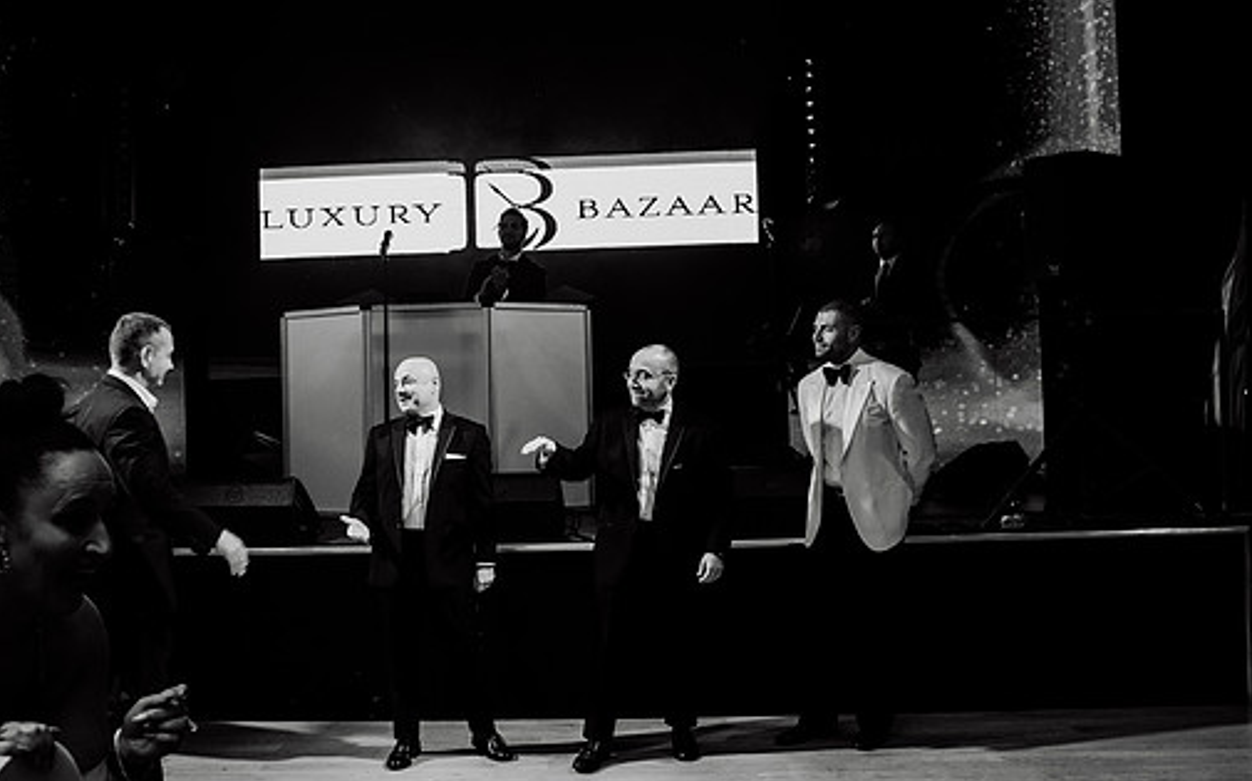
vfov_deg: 31.2
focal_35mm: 41
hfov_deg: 48.2
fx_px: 1398
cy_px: 378
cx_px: 593
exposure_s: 1/200
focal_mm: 35
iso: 2000
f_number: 5
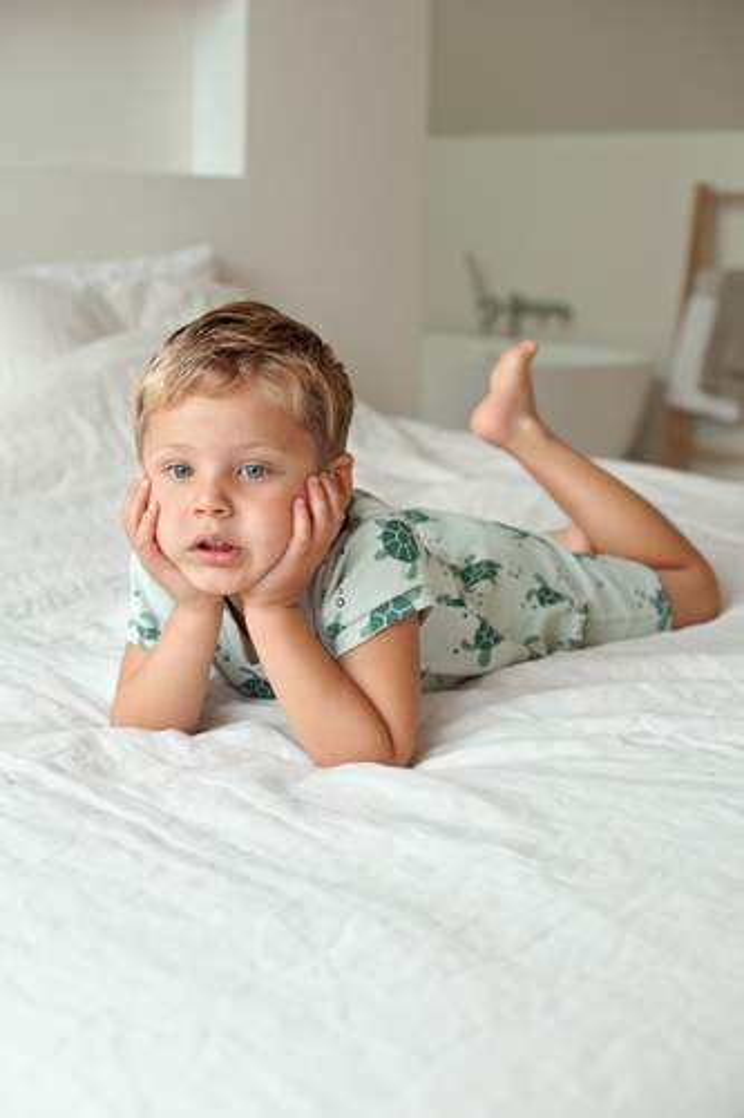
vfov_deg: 39.6
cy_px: 559
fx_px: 1551
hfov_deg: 27.0
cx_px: 372
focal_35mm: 50
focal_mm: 50
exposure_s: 1/125
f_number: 4
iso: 640
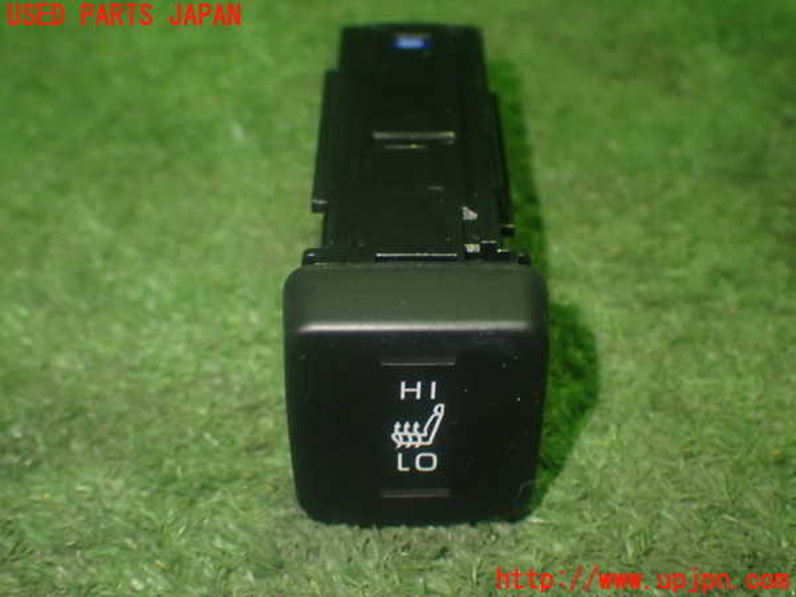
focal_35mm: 50
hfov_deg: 38.2
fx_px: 1150
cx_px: 398
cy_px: 298
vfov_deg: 29.1
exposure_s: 1/40
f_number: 3.2
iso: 800
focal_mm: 9.01
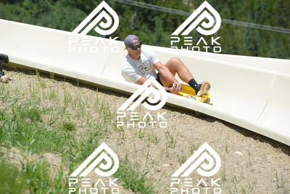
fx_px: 1571
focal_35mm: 195
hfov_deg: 10.5
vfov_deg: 7.0
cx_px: 145
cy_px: 97
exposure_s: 1/1250
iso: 400
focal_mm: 195
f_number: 6.3
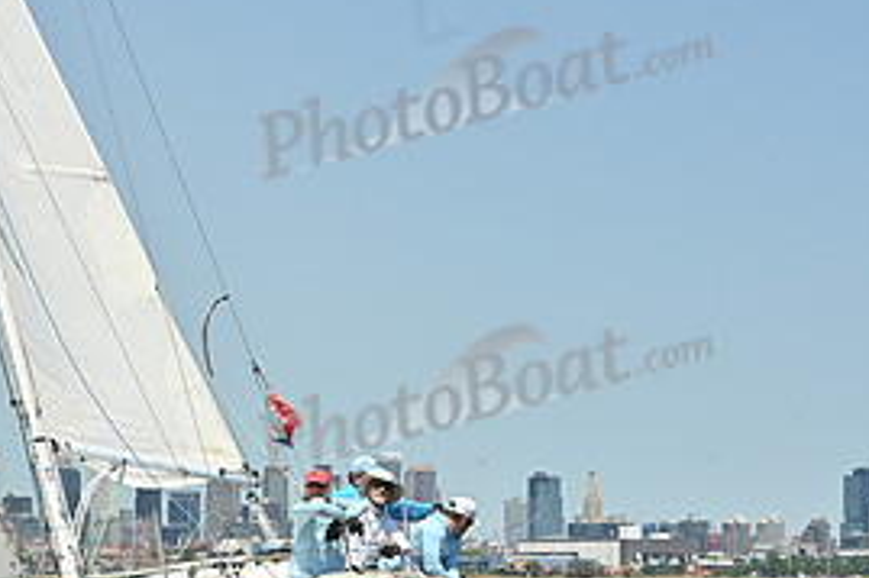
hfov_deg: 12.6
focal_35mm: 162
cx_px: 94
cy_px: 605
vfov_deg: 8.4
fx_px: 3908
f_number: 11
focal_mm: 75
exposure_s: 1/1000
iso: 320
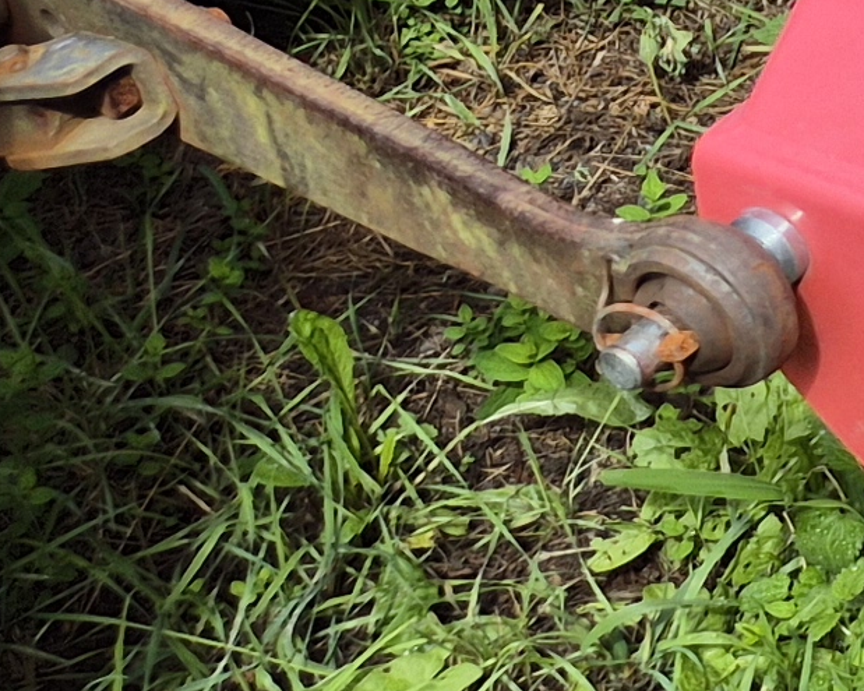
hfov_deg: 10.0
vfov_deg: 9.7
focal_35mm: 145
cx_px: 2575
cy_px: -804
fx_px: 3707
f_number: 1.8
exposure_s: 1/700
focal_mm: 5.4
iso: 25
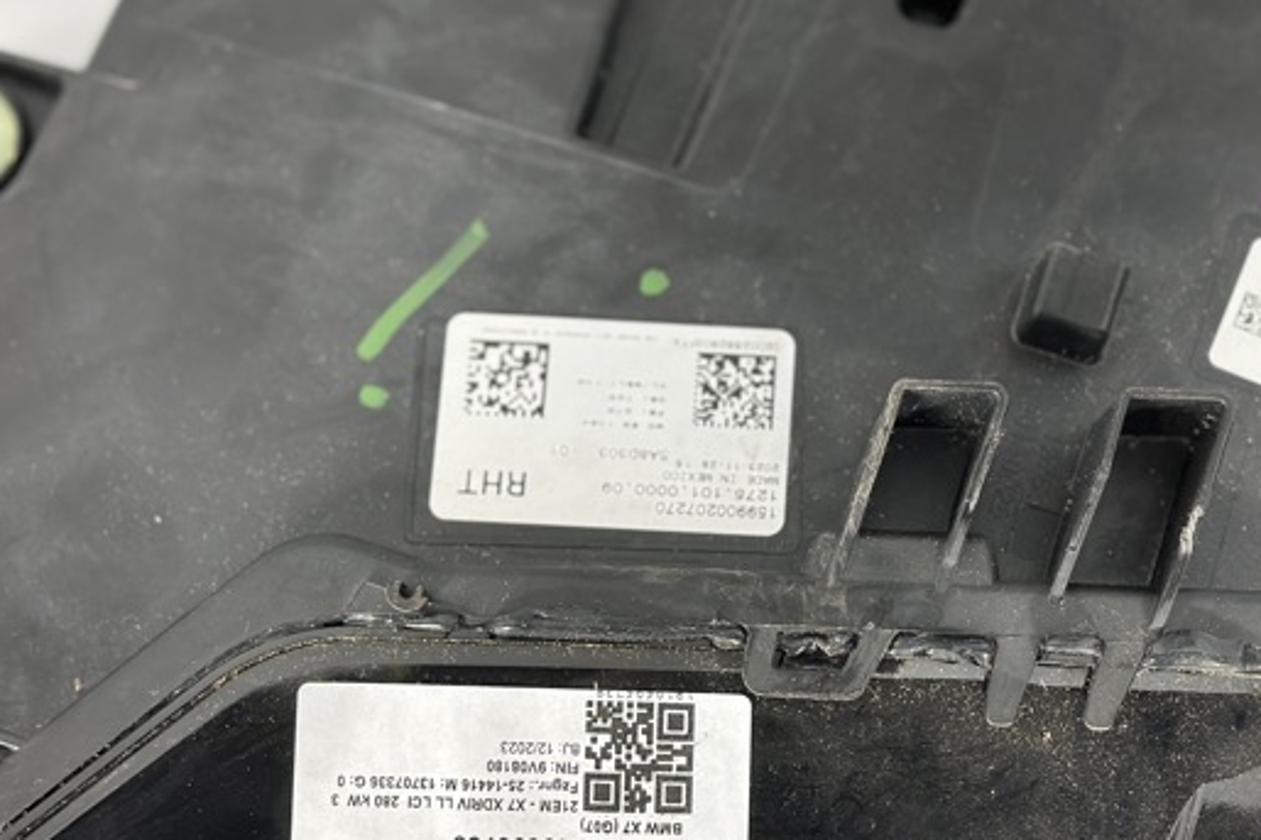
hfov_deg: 32.4
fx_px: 2171
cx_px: 651
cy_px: 442
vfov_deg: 21.9
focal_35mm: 62
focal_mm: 6.86
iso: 320
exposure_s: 1/50
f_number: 1.78
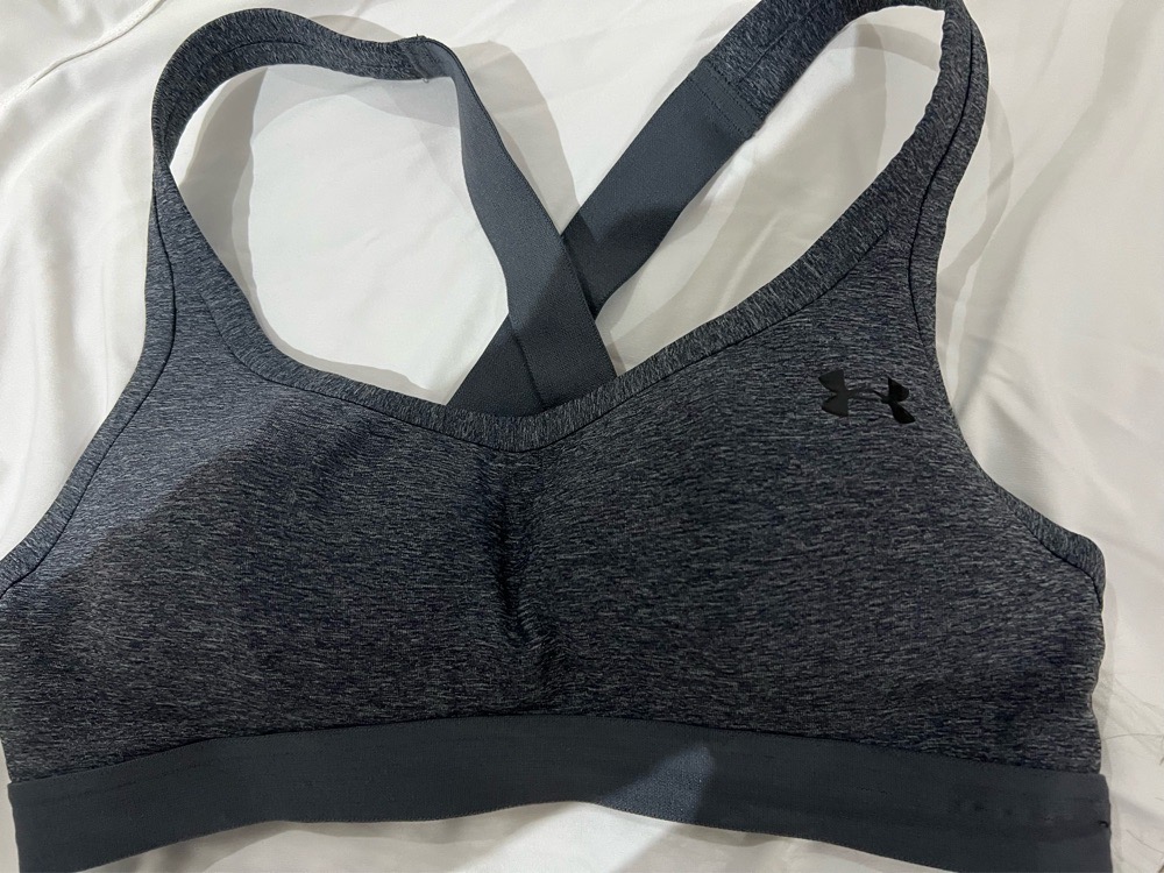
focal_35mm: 26
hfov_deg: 67.3
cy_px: 436
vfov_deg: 53.1
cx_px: 582
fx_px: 874
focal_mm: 5.7
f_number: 1.5
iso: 400
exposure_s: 1/33
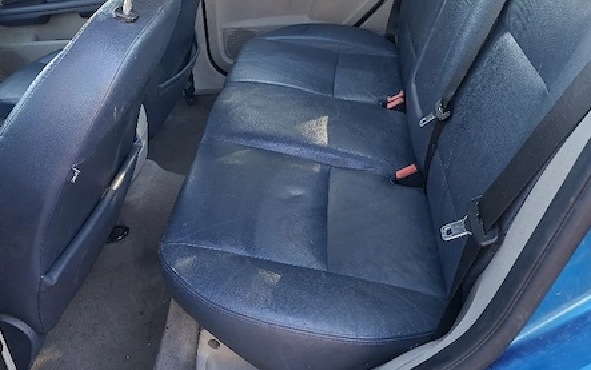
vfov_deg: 37.5
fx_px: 532
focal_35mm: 33
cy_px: 96
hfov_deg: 57.1
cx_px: 204
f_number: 1.8
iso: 80
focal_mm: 5.54
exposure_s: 1/100
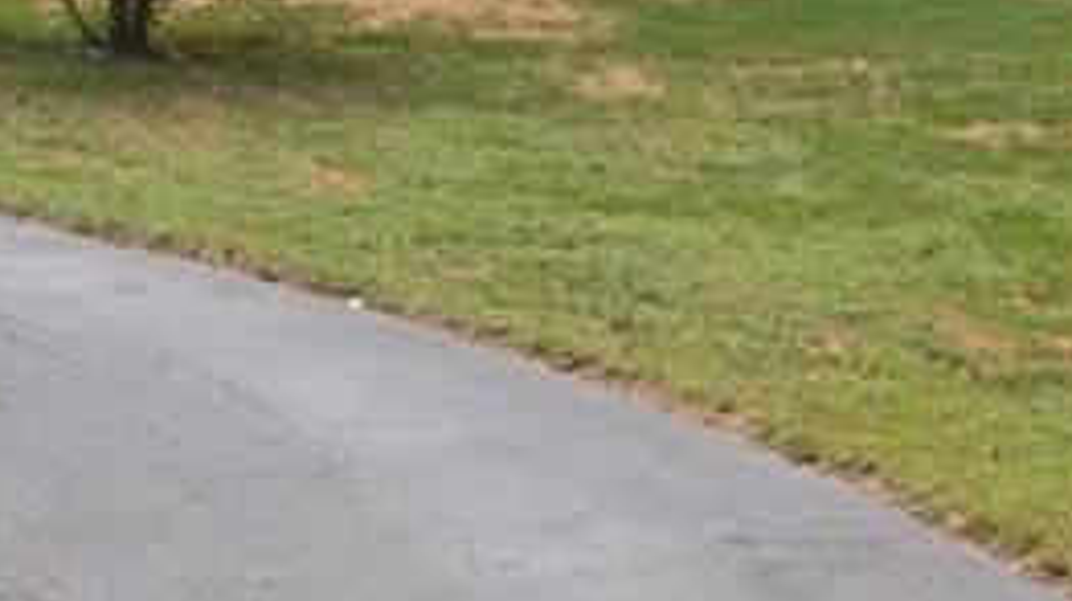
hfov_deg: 14.5
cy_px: 31
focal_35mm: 147
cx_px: 82
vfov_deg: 8.2
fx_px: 4176
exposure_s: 1/80
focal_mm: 24
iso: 100
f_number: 5.6
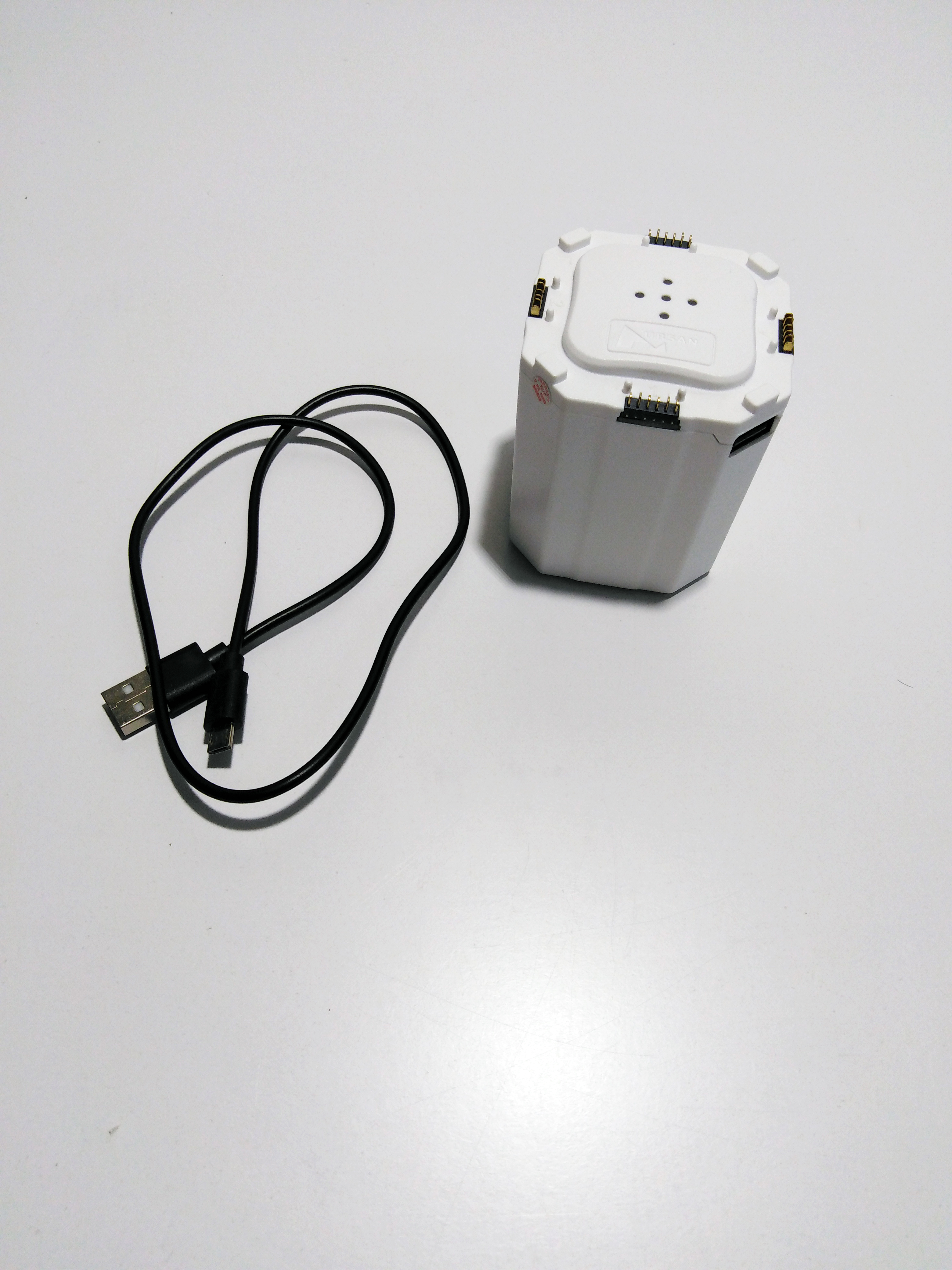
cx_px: 476
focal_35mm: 26
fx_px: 953
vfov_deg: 67.3
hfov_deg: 53.1
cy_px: 635
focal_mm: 3.46
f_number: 2.2
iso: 124
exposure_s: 1/100
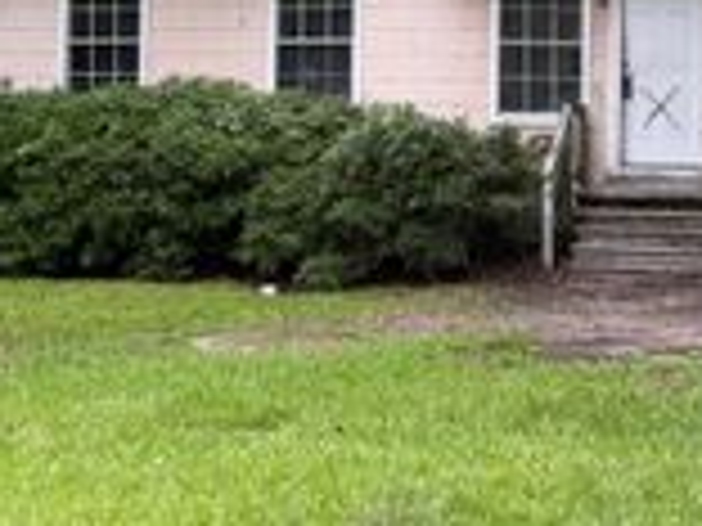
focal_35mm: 77
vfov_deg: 18.9
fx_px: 1562
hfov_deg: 25.3
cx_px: 387
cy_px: 79
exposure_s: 1/114
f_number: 1.78
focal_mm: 6.76
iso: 200
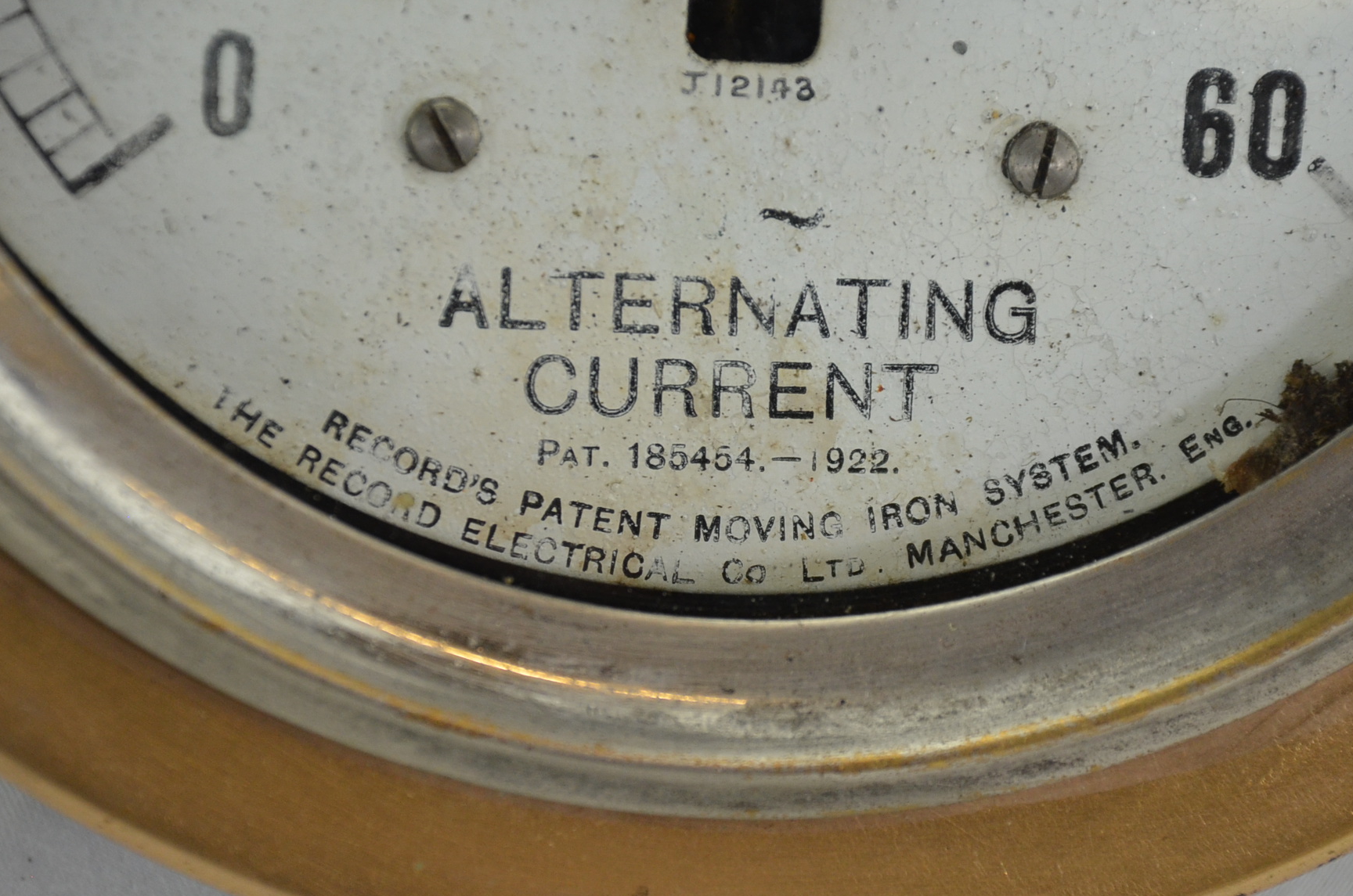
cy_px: 574
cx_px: 776
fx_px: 10830
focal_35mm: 289
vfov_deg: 4.7
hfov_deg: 7.1
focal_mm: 135
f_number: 5.6
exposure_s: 1/250
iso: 800
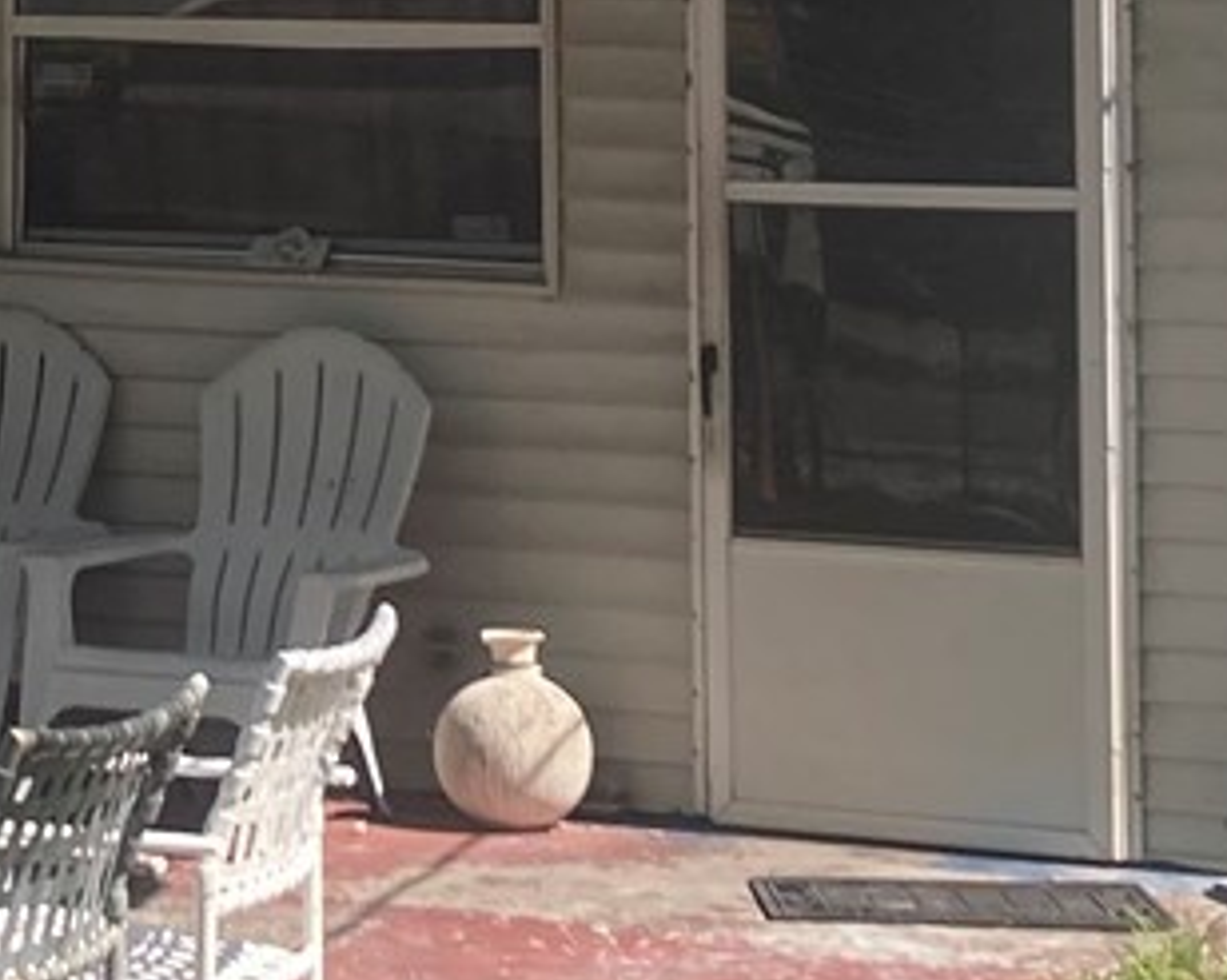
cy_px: -382
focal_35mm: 142
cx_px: -52
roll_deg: -1.0
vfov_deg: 10.6
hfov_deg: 13.4
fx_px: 5153
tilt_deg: +6.2
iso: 20
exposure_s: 1/1230
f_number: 1.8
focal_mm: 3.99
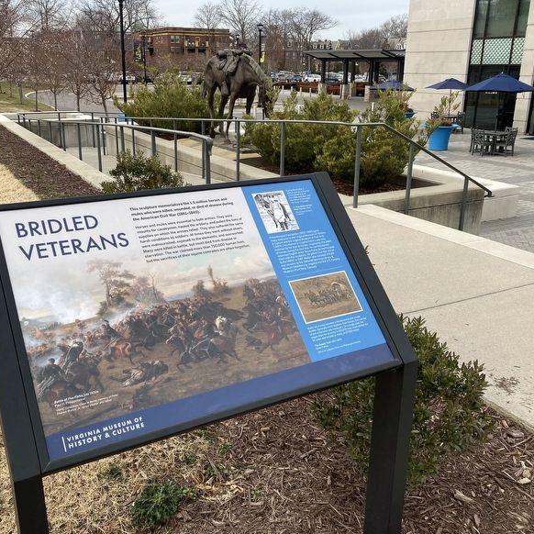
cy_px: 260
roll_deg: -1.4
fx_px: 593
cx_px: 242
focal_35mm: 34
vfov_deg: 48.4
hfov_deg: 48.4
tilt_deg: -17.5
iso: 20
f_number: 1.8
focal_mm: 3.99
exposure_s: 1/317
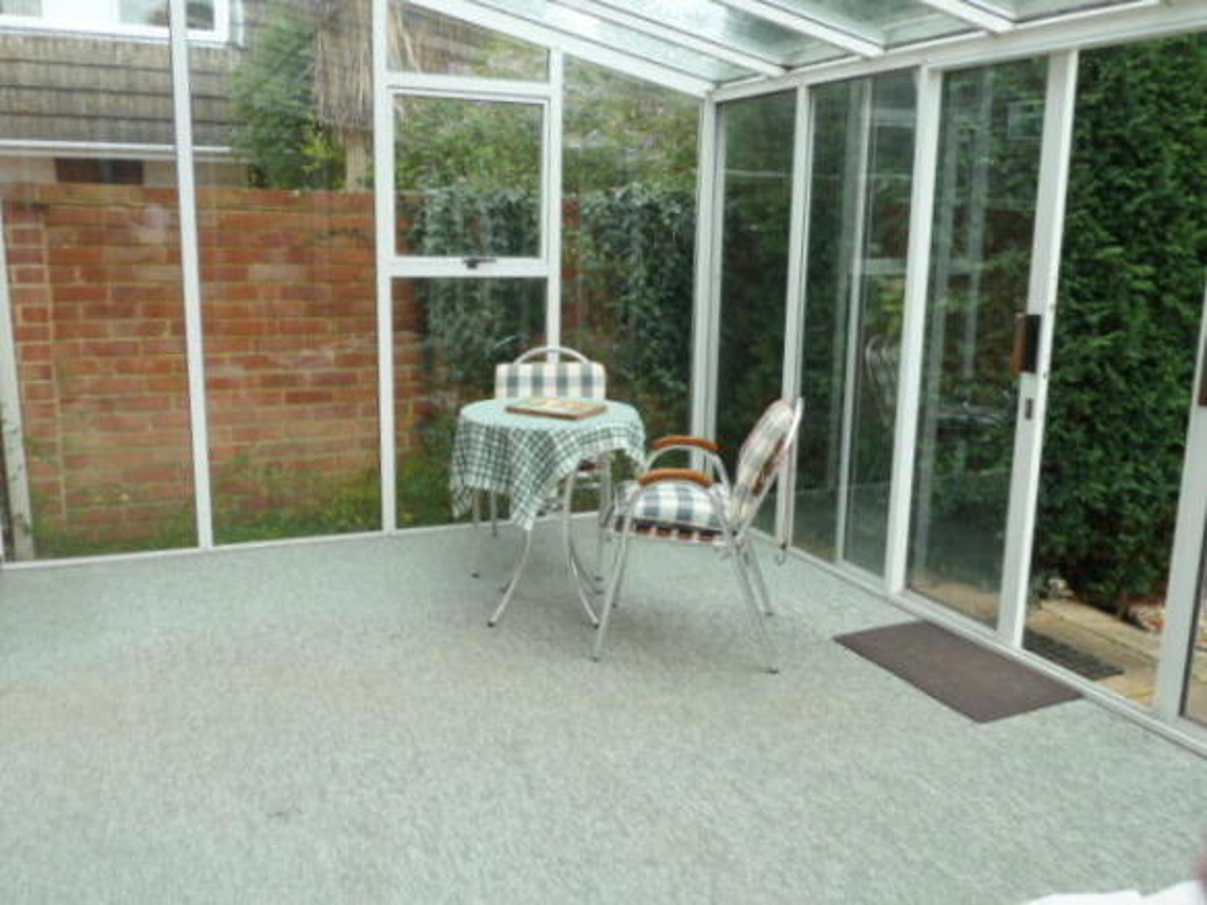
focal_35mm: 29
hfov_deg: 61.7
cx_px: 604
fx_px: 1011
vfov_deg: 48.2
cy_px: 452
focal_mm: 4.7
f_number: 3.4
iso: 80
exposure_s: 1/50
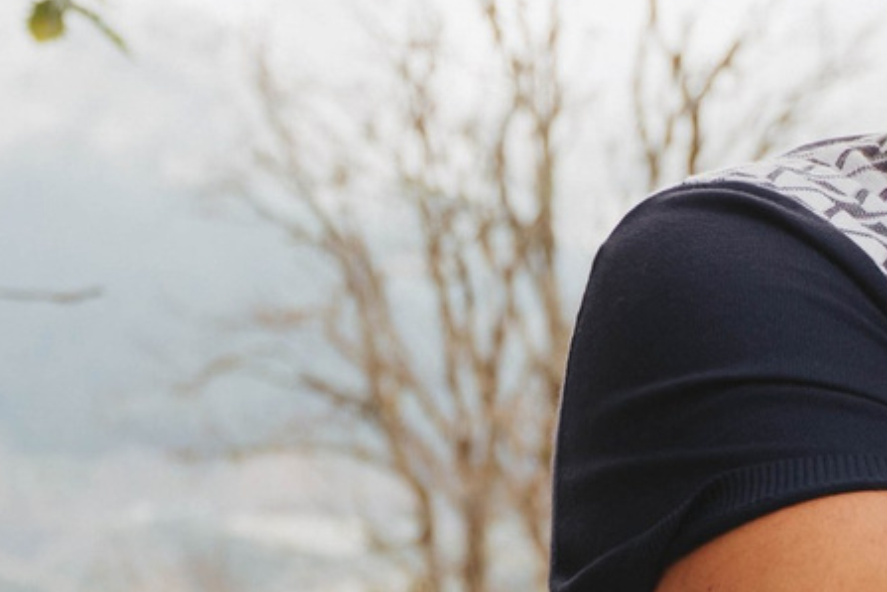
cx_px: 1500
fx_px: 4311
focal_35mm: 175
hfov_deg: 11.1
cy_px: 685
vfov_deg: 7.8
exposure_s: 1/200
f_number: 3.5
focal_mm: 28
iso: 100
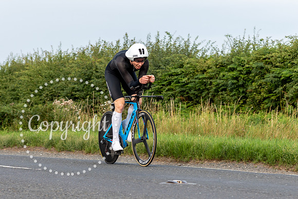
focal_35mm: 143
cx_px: 133
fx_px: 1185
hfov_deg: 14.3
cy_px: 105
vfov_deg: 9.6
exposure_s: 1/640
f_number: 4
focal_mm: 75
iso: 125
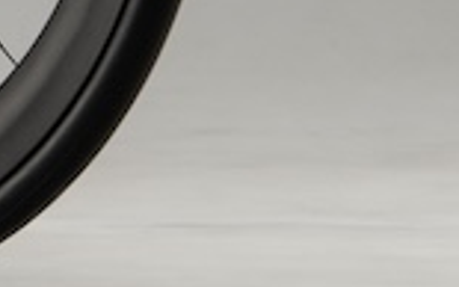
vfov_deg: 1.8
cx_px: -717
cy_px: -479
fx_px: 8897
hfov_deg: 2.9
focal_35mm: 711
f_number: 16
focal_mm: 135
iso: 200
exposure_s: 1/10
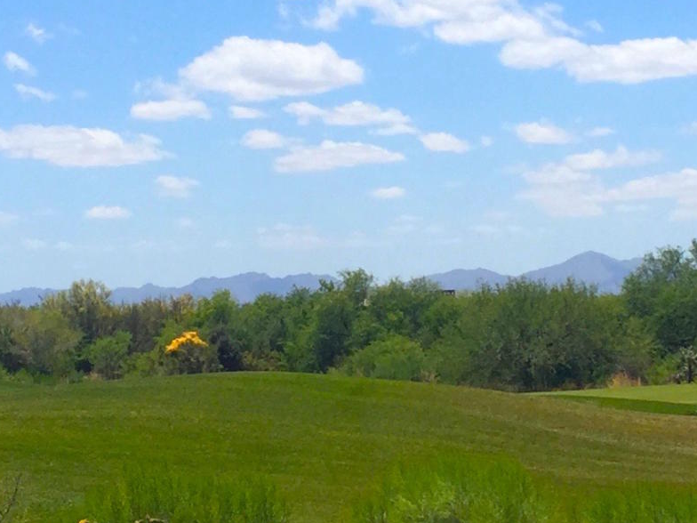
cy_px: 239
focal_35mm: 111
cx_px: 341
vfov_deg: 13.3
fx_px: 2235
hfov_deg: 17.7
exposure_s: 1/3049
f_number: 2.2
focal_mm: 4.15
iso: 32
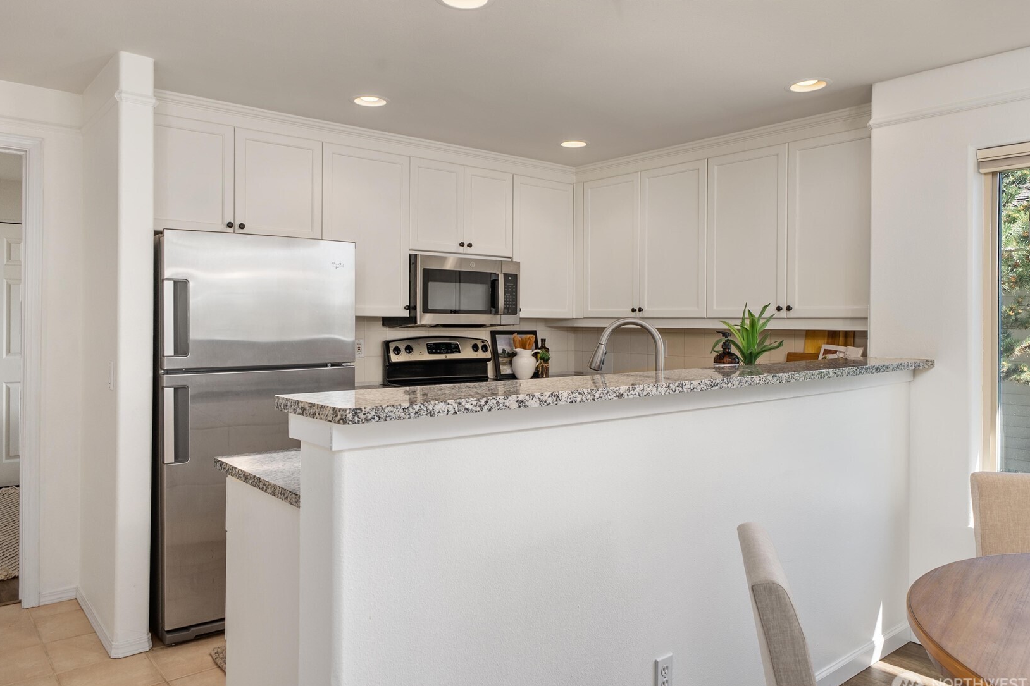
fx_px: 715
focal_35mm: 25
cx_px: 510
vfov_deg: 51.3
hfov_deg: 71.5
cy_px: 354
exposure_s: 1/20
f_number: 7.1
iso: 1000
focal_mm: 24
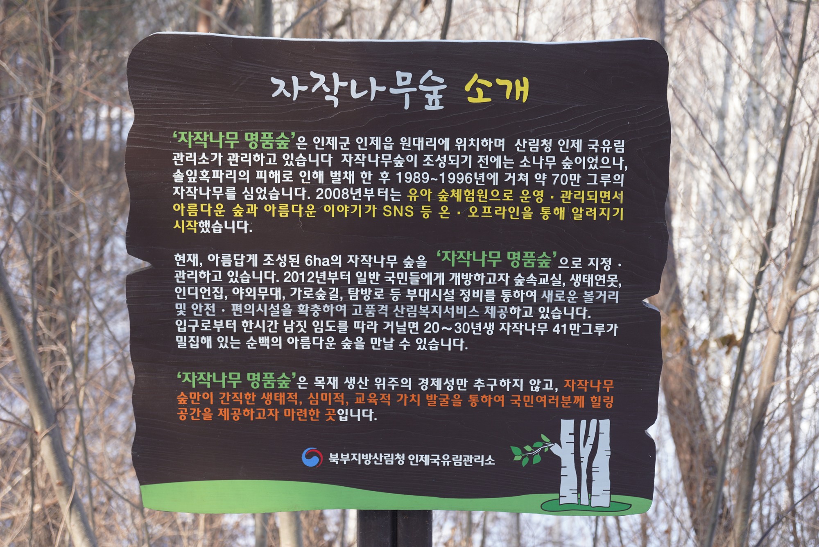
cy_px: 274
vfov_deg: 22.6
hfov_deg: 33.4
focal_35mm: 60
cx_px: 410
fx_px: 1365
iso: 200
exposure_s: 1/100
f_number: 5.6
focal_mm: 60
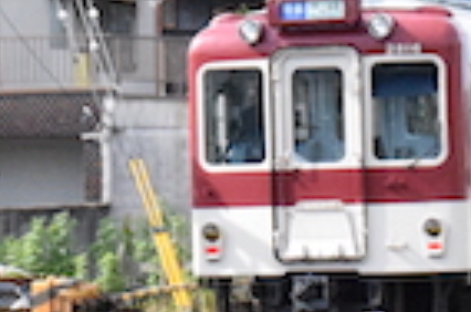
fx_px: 3387
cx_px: 189
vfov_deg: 5.3
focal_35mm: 259
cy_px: -48
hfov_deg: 8.0
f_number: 16
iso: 6400
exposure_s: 1/1600
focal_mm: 35
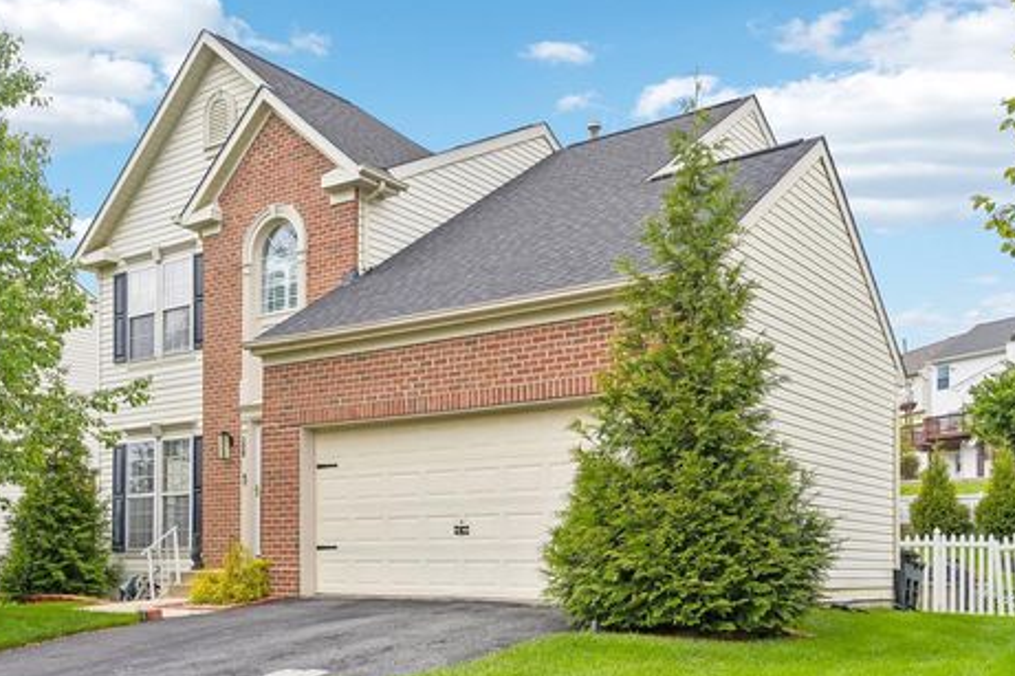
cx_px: 487
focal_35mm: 38
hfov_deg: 50.7
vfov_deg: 35.0
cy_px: 358
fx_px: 1071
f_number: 8
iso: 400
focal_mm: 35
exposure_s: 1/1250
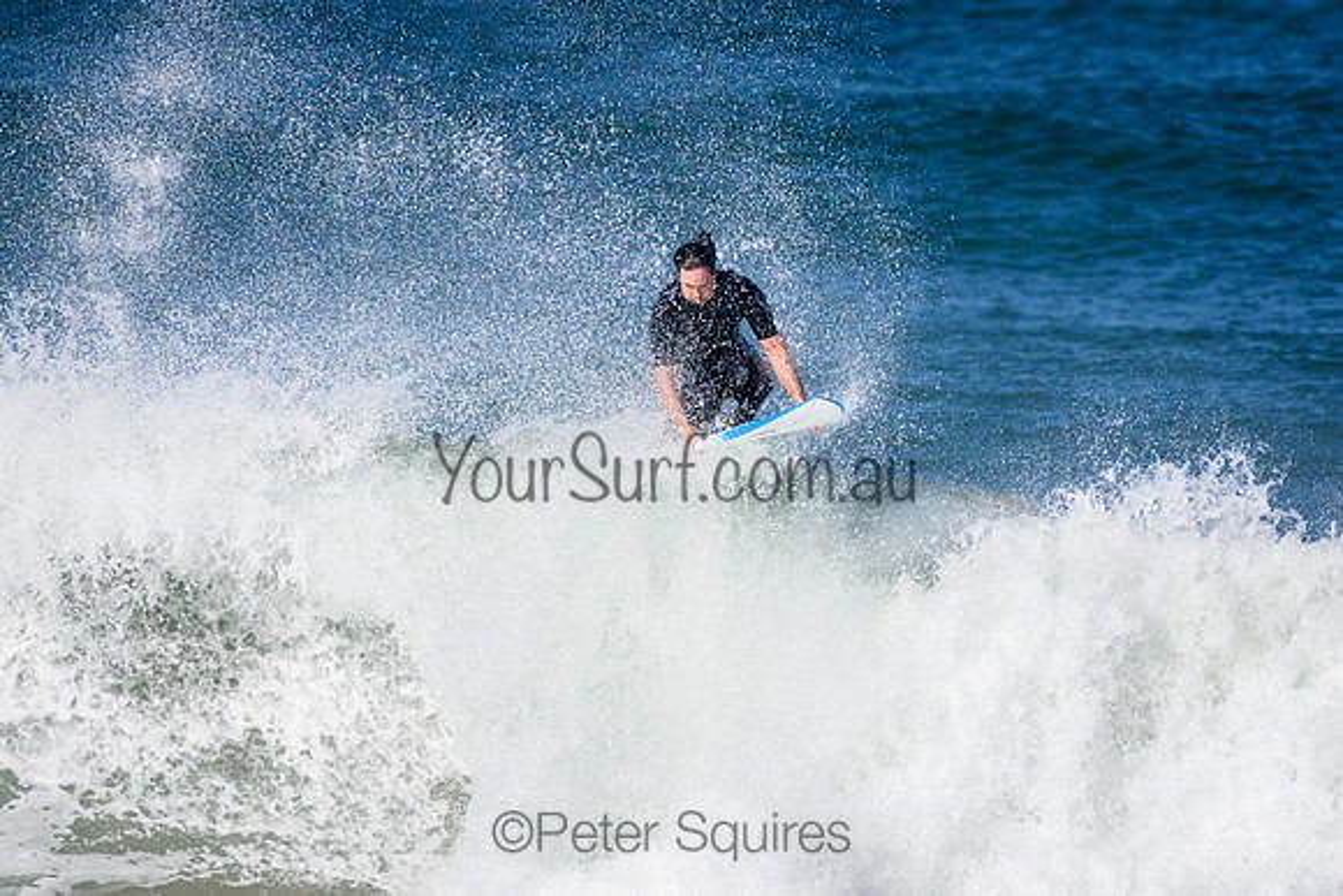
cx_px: 672
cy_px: 448
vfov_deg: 1.8
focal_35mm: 750
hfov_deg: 2.7
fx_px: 27988
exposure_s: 1/4000
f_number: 5.6
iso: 450
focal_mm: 500
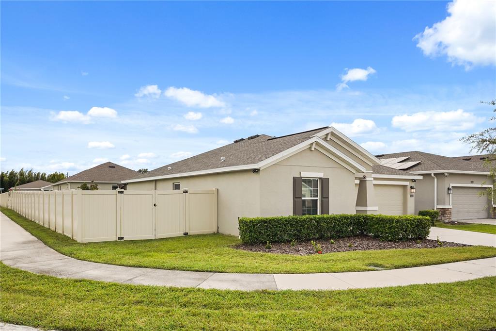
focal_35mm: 28
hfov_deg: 66.4
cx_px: 248
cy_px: 166
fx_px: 379
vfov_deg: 47.1
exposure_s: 1/1000
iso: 320
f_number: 8
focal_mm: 27.5
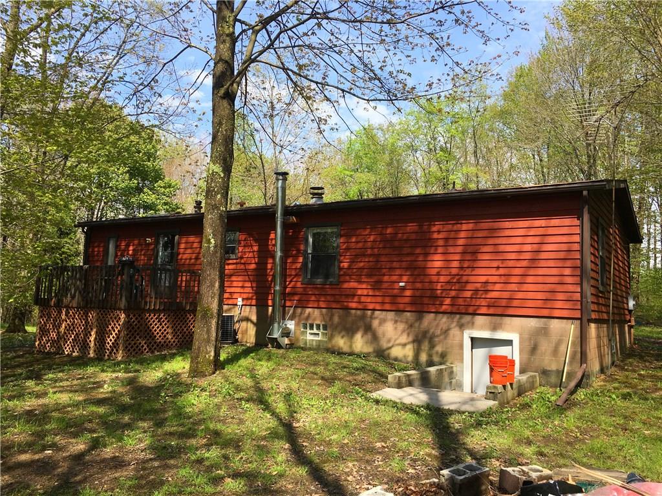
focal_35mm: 29
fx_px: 555
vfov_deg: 48.2
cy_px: 248
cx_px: 331
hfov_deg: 61.7
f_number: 2.2
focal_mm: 4.15
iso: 25
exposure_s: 1/874
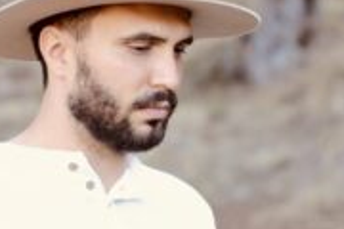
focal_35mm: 187
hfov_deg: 11.0
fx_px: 1787
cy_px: 95
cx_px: 103
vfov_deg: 7.3
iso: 100
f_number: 2.5
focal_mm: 50
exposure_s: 1/160
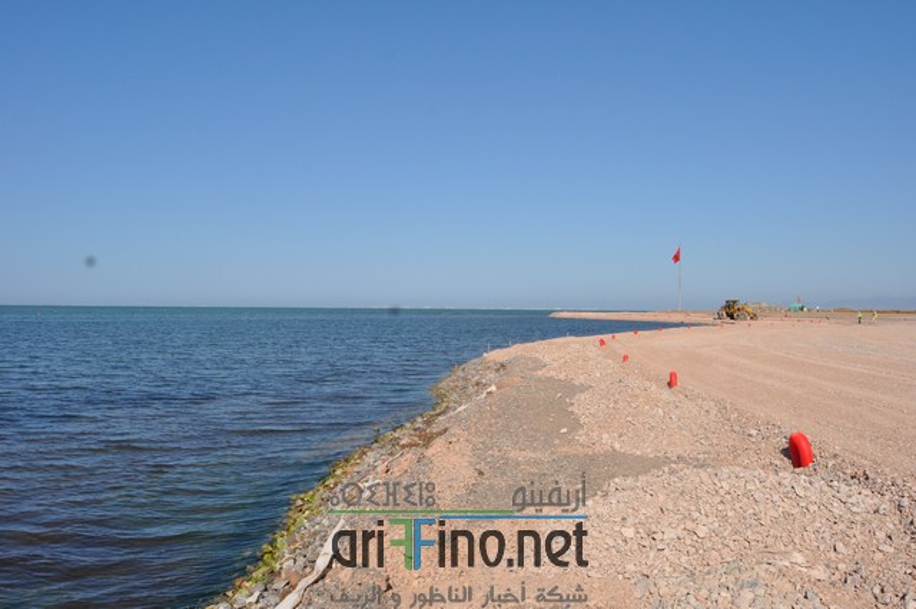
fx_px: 686
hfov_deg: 67.4
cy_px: 304
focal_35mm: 27
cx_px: 458
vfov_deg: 47.8
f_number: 10
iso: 200
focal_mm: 18
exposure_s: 1/400
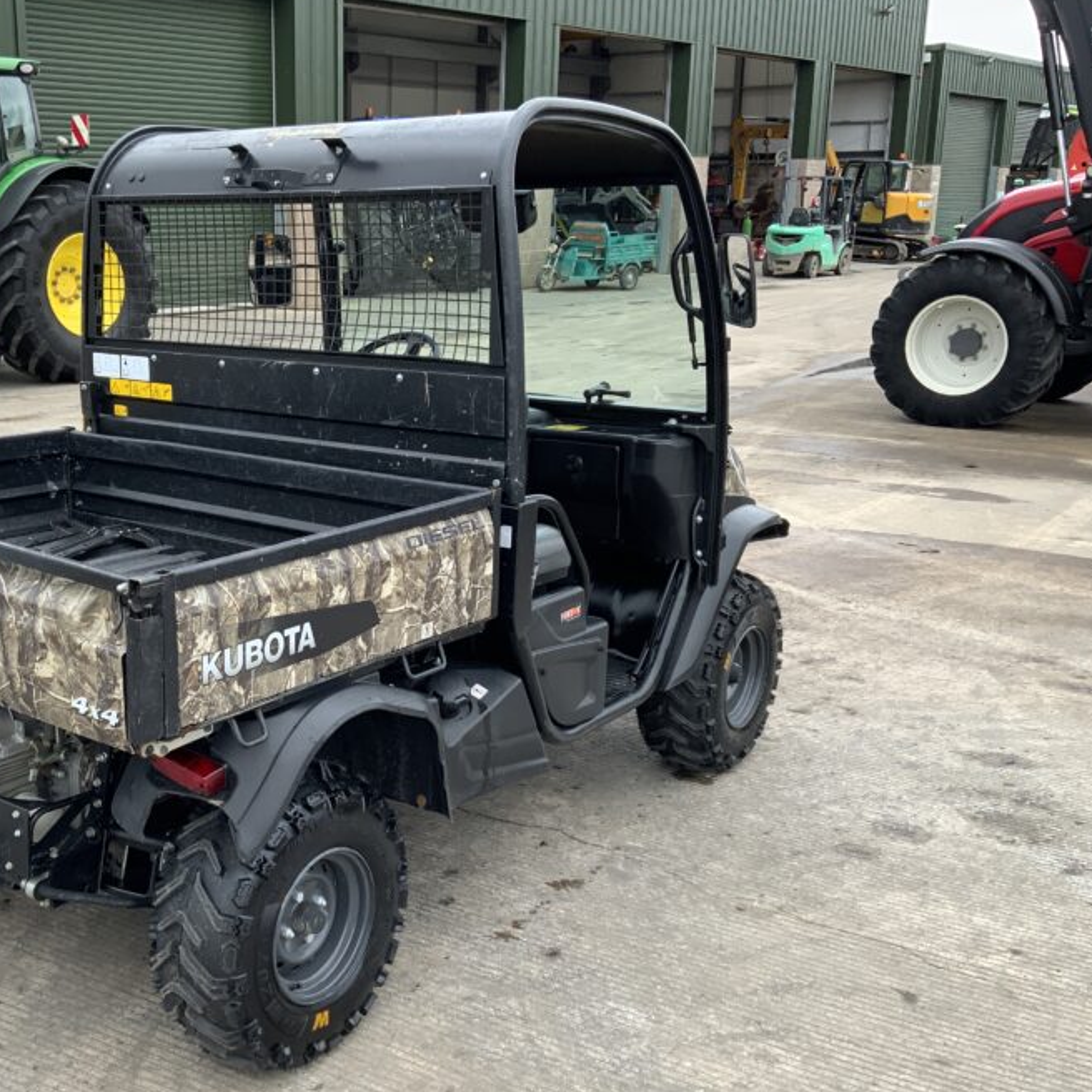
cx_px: 331
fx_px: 1428
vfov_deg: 41.8
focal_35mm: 40
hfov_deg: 41.1
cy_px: 593
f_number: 1.8
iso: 16
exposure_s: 1/362
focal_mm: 3
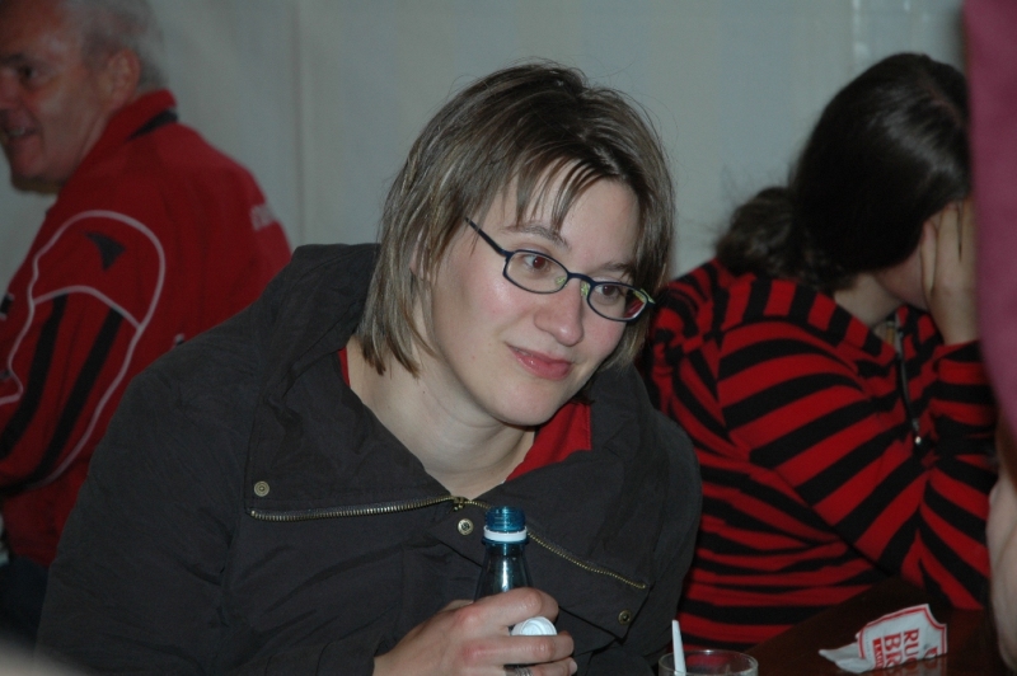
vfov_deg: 13.0
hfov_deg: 19.5
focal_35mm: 105
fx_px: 2964
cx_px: 508
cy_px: 338
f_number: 4.5
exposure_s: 1/60
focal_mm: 70
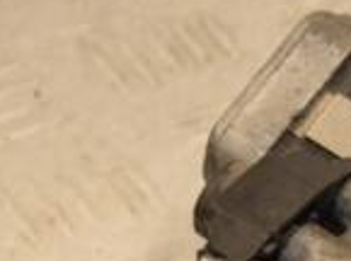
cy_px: 372
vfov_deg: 3.5
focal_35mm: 419
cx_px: 625
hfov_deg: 4.7
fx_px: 4238
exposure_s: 1/200
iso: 800
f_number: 5.6
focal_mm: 70
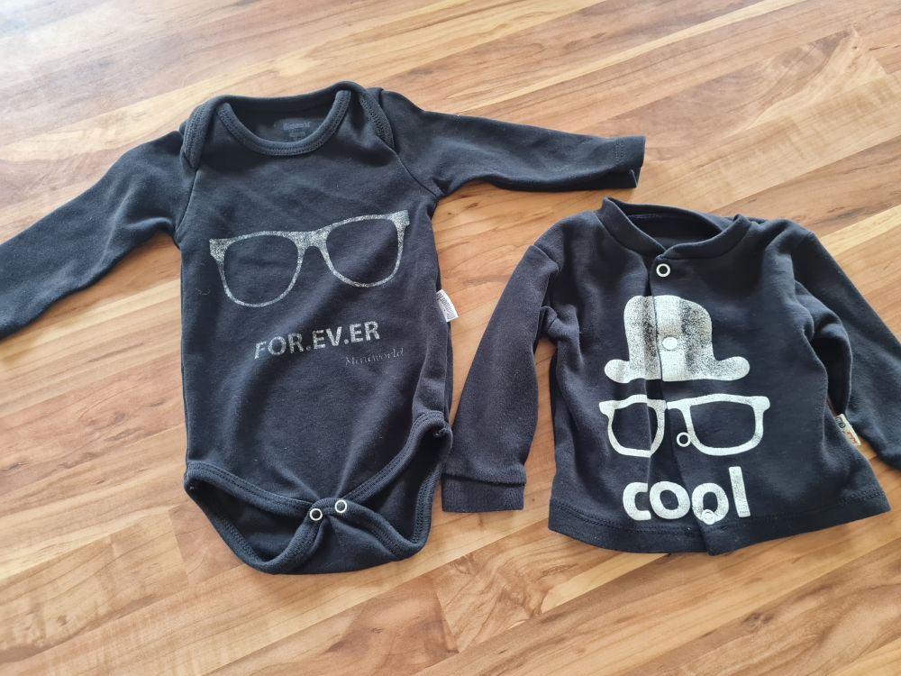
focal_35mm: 26
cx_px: 450
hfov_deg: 67.3
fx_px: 677
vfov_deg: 53.1
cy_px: 338
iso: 400
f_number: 1.8
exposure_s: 1/50
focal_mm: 5.4
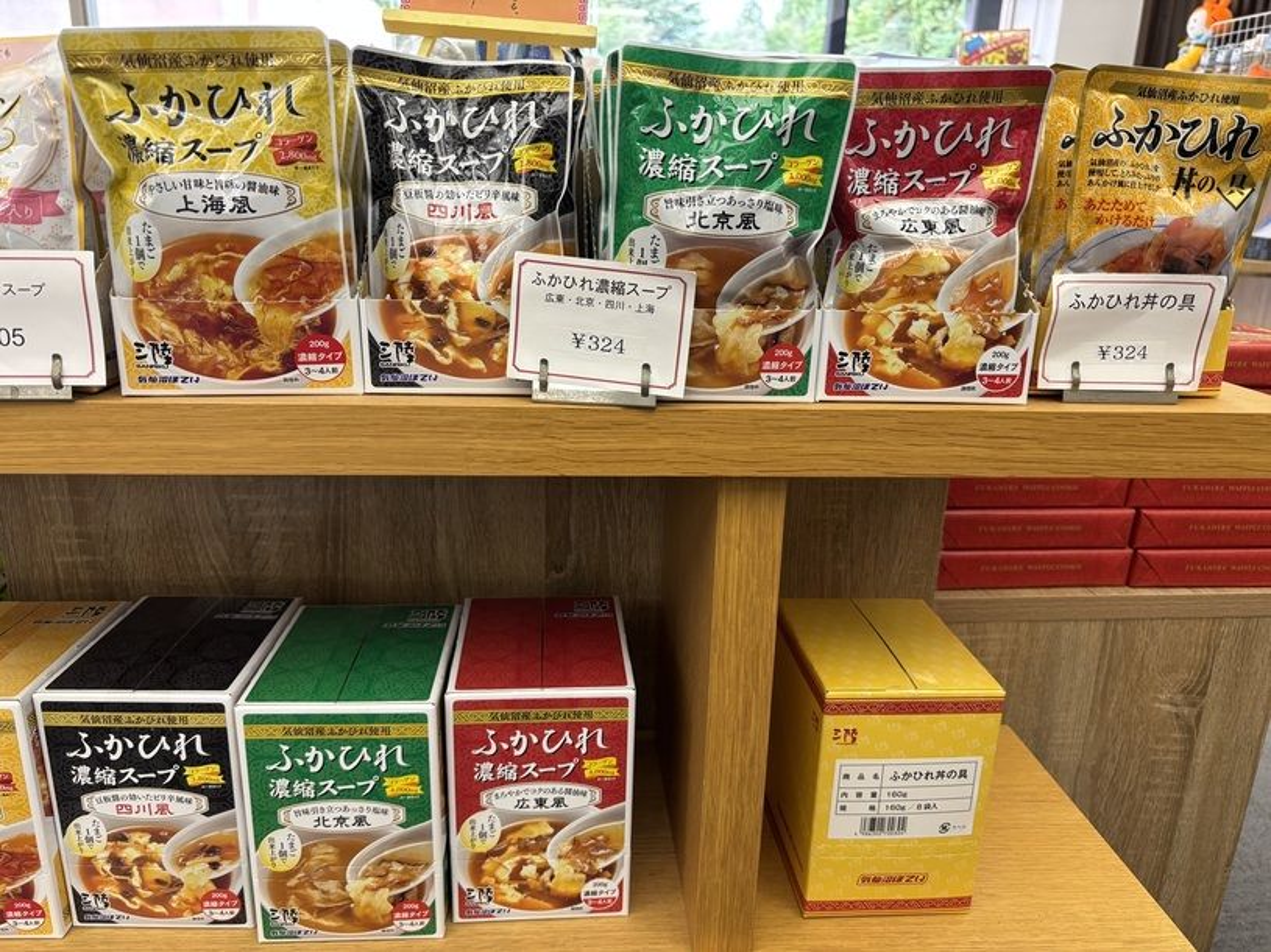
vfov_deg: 53.1
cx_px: 636
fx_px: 955
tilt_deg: -16.4
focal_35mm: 26
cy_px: 476
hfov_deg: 67.3
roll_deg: -1.9
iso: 125
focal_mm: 5.96
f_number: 1.6
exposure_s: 1/50
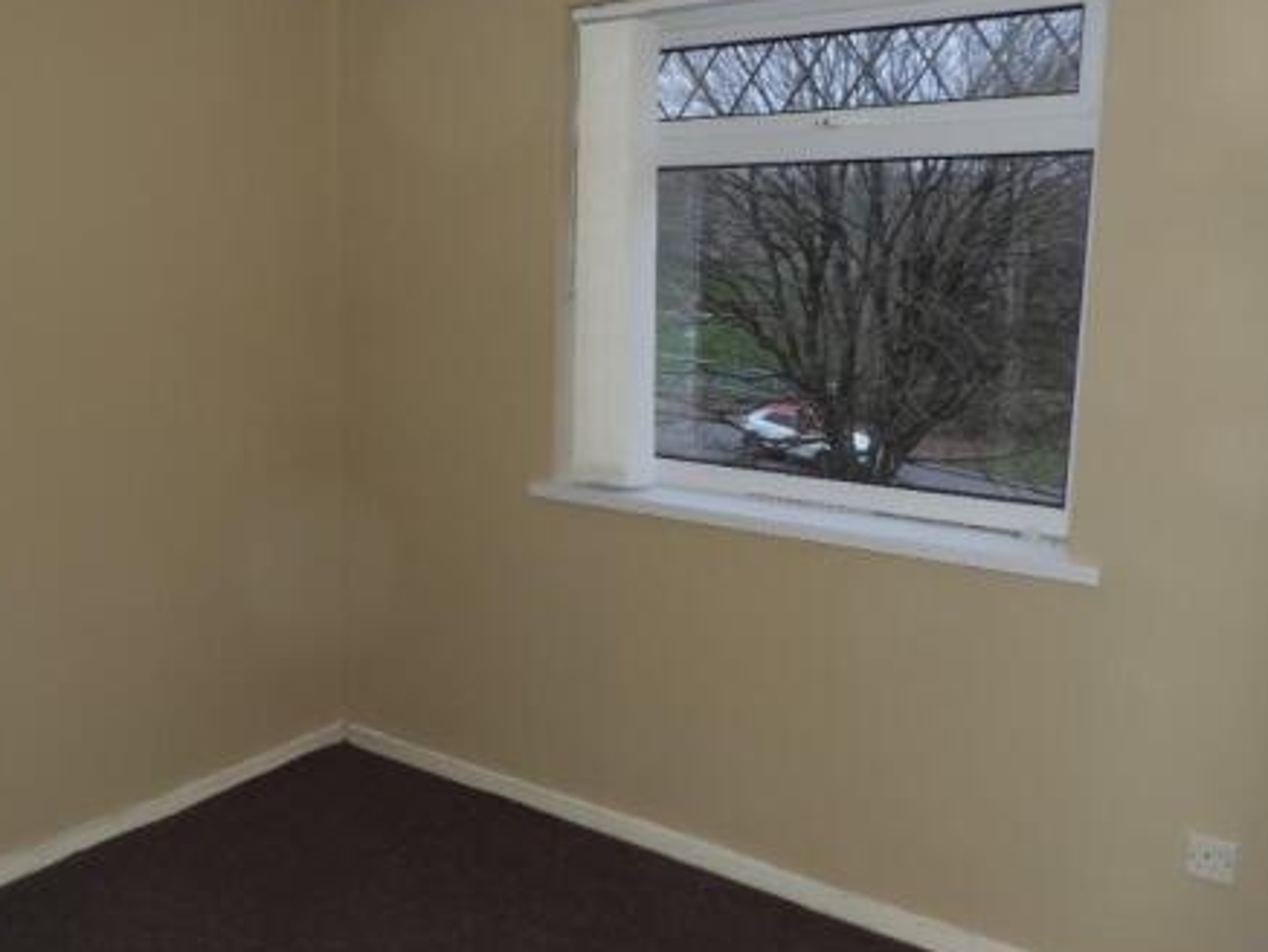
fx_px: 1172
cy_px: 457
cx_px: 532
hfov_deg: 56.5
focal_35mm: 32
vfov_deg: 44.2
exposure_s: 1/30
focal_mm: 4.3
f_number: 3
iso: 200
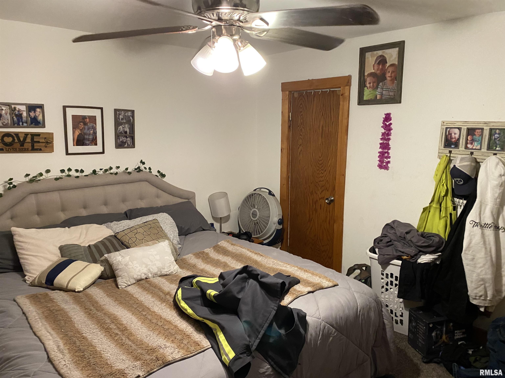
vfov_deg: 53.1
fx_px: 379
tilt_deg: -13.2
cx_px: 252
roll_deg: +0.6
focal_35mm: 26
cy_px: 189
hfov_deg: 67.3
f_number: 1.8
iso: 400
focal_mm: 4.25
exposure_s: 1/60
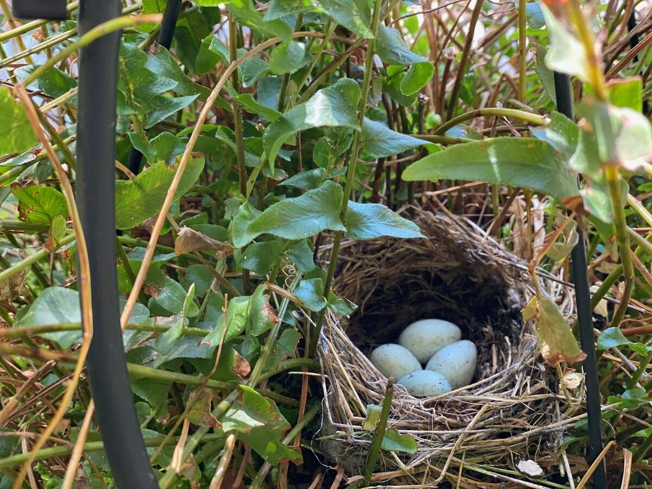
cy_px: 244
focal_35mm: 52
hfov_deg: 36.8
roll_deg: -0.6
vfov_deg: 28.0
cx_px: 326
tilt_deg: -34.2
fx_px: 979
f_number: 2
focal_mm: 6
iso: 125
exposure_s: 1/122
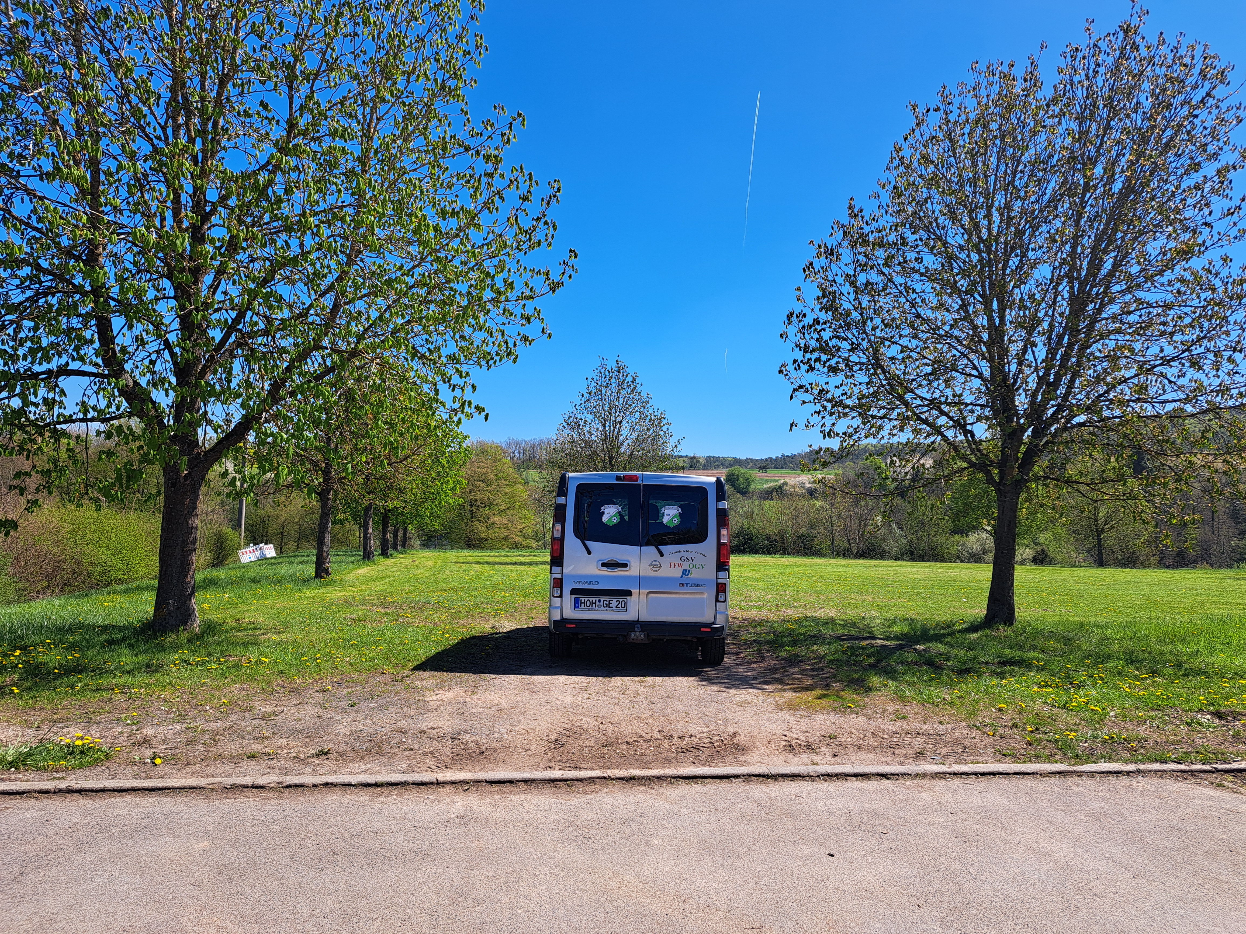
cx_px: 623
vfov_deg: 56.8
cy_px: 467
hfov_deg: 71.6
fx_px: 864
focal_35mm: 24
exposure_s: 1/857
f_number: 1.8
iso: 50
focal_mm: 5.23
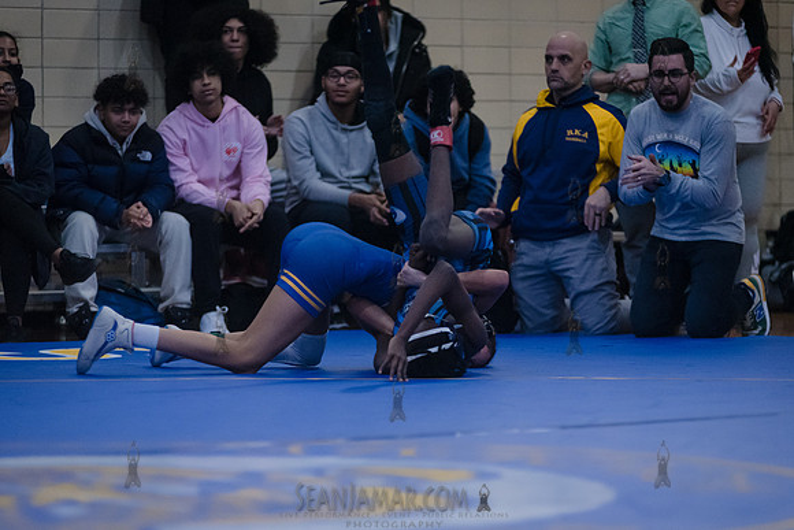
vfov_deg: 8.5
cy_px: 265
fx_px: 3572
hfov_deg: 12.7
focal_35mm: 162
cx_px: 397
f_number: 3.2
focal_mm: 155
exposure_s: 1/400
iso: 6400
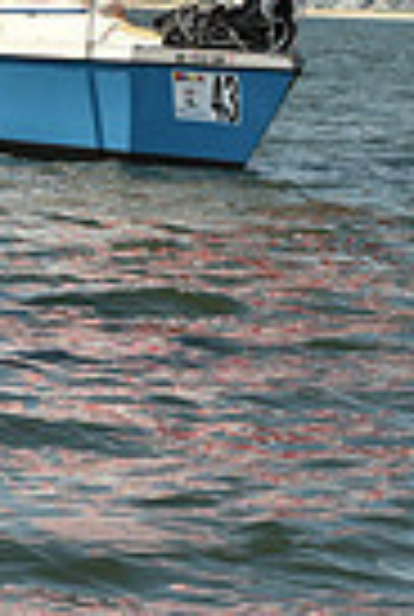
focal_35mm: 422
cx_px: 133
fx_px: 7242
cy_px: -378
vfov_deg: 4.8
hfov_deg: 3.3
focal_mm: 100
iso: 320
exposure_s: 1/1250
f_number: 10
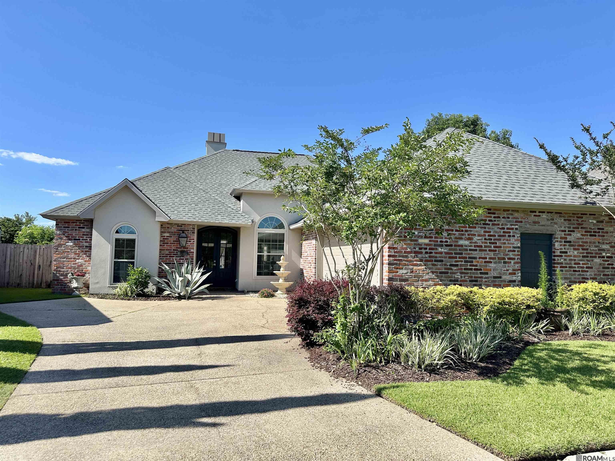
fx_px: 426
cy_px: 230
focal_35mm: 24
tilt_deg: +4.6
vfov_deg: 56.8
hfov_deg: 71.6
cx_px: 308
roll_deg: -1.2
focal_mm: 6.86
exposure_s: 1/3717
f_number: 1.78
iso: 80
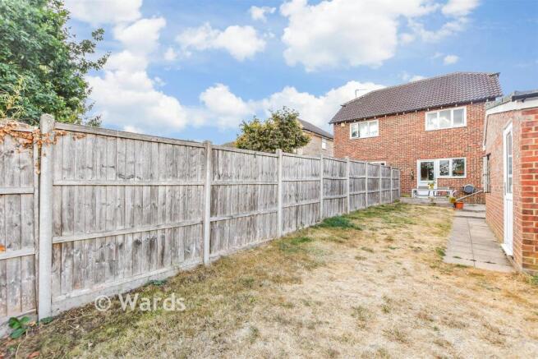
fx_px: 224
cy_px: 180
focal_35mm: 15
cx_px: 269
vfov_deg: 77.4
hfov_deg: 100.4
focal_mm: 10
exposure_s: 1/125
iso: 320
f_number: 8
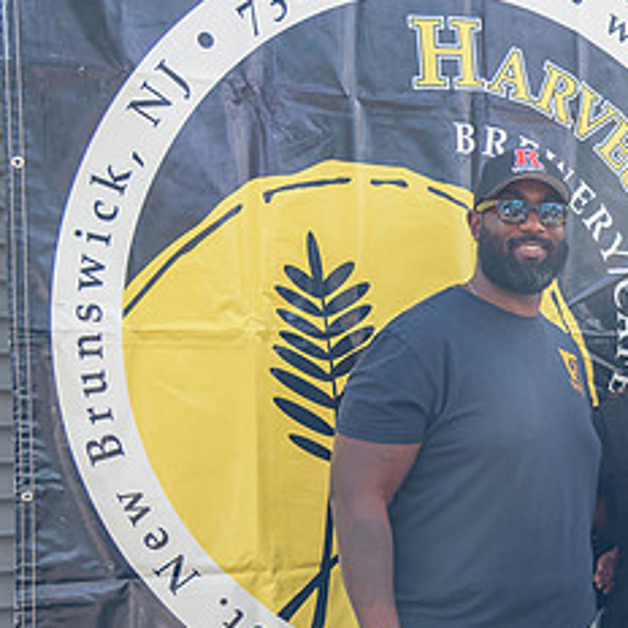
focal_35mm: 85
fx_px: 1745
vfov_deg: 20.4
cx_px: 728
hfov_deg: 19.4
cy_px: 407
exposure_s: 1/200
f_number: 4
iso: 280
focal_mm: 40
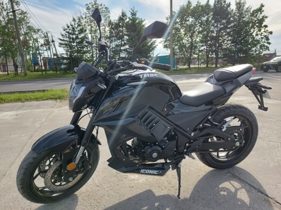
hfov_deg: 71.6
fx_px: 195
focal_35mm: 24
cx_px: 140
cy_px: 105
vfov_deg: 56.8
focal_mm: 5.23
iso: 40
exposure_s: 1/580
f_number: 1.8
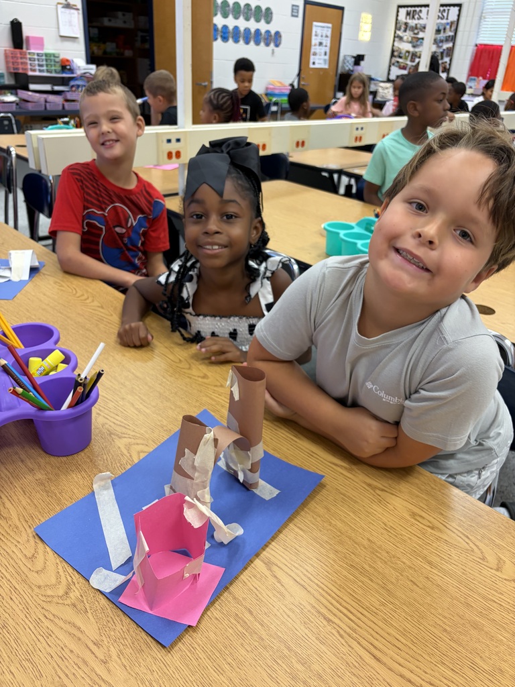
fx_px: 516
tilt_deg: -26.8
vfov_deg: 67.3
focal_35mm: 26
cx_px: 258
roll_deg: -2.2
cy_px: 344
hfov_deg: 53.1
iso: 125
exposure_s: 1/60
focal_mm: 5.96
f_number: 1.6
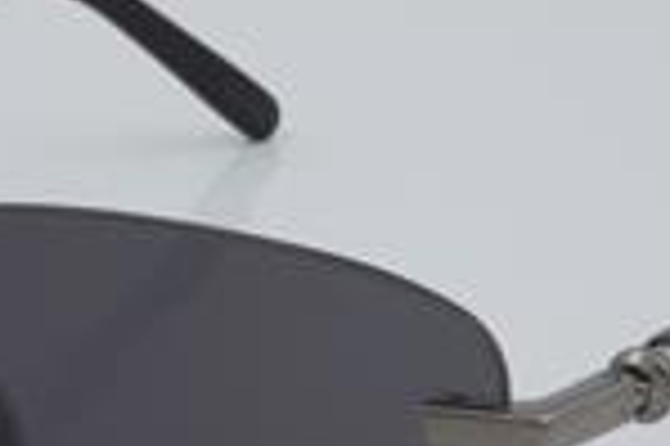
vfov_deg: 6.8
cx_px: 225
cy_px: 338
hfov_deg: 10.2
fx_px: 3755
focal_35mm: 202
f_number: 32
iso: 100
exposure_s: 1/3
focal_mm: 50
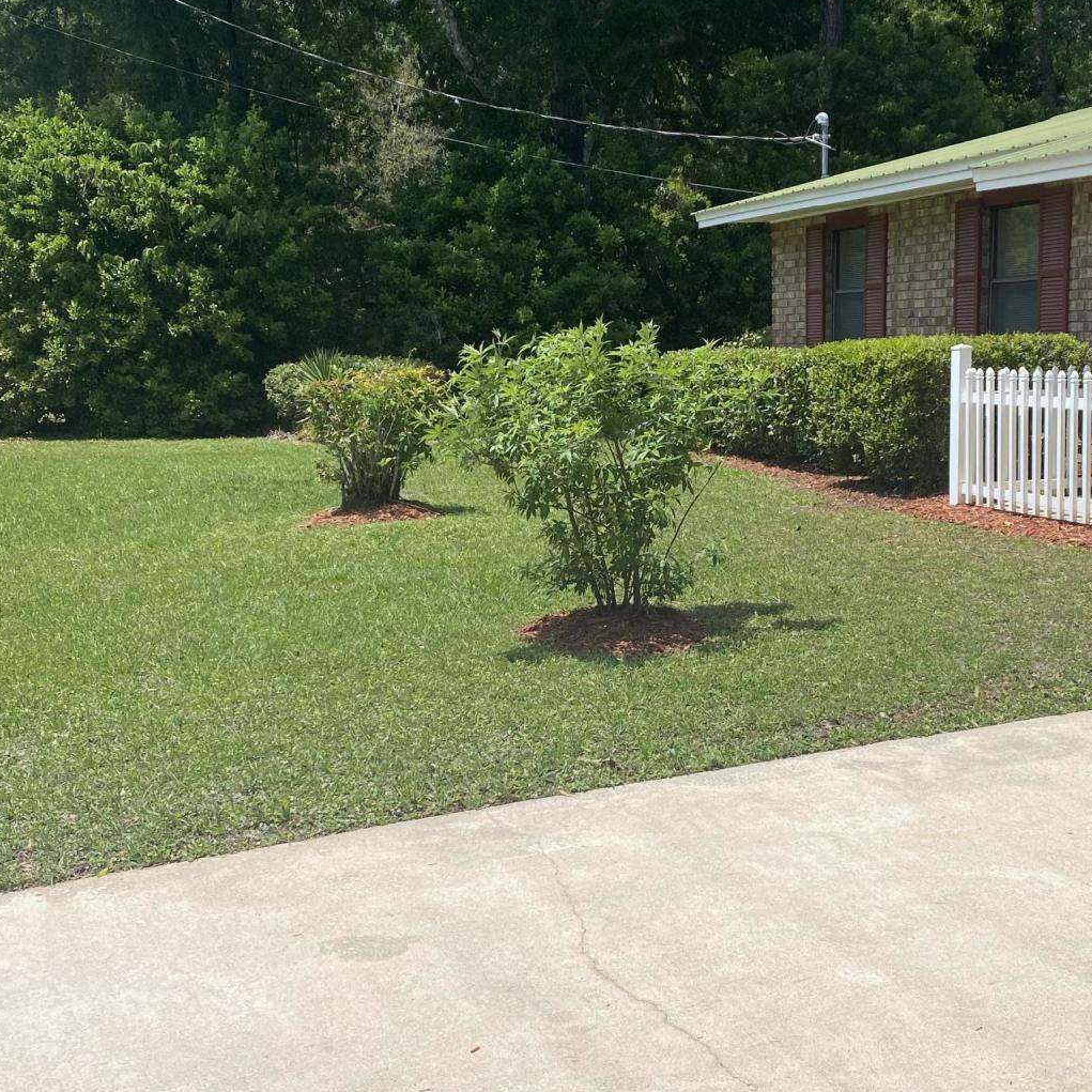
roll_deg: +1.1
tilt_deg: -7.2
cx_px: 661
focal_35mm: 45
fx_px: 1606
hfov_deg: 37.4
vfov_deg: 37.6
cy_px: 545
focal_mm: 4.25
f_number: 1.8
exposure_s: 1/3984
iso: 32
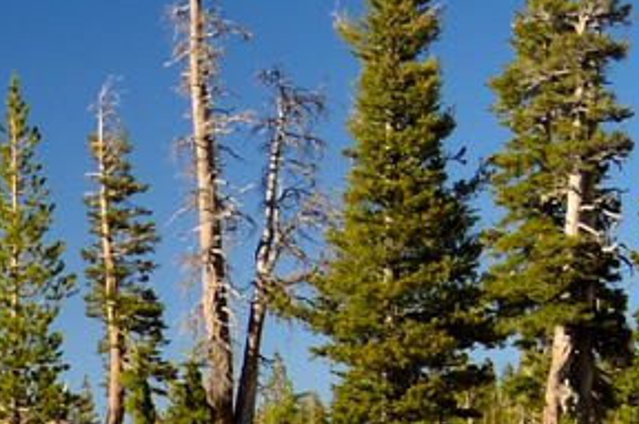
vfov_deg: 8.4
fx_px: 2711
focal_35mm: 153
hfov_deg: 11.4
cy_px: 912
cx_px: -840
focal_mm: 18
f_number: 5.6
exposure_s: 1/125
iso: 100
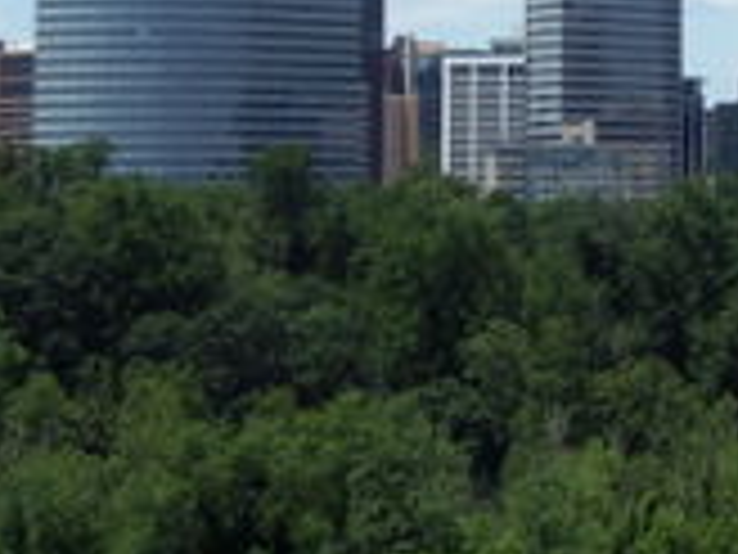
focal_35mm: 225
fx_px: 4797
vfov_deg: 6.5
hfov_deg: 8.7
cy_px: -176
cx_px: 994
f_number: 5
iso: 64
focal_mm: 13.7
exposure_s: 1/320
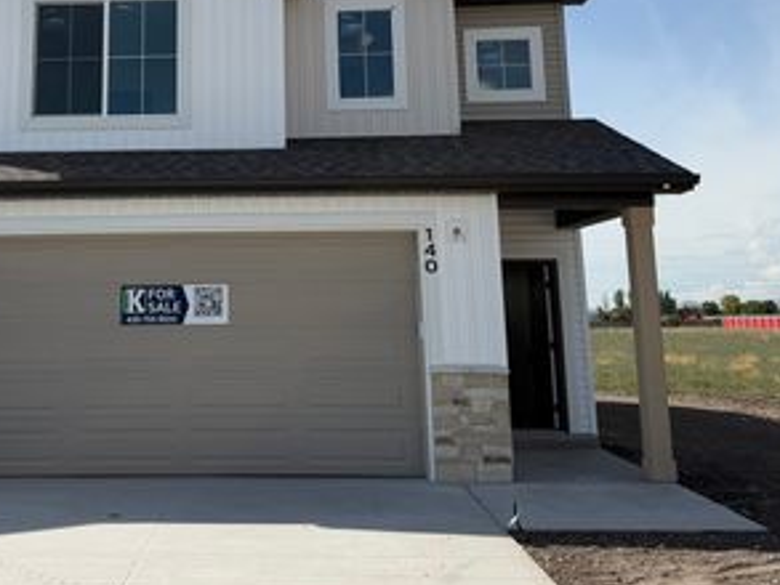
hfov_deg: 44.8
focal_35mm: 41
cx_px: 240
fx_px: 924
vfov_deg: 34.4
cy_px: 140
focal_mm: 6.76
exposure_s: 1/7353
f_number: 1.78
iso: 80
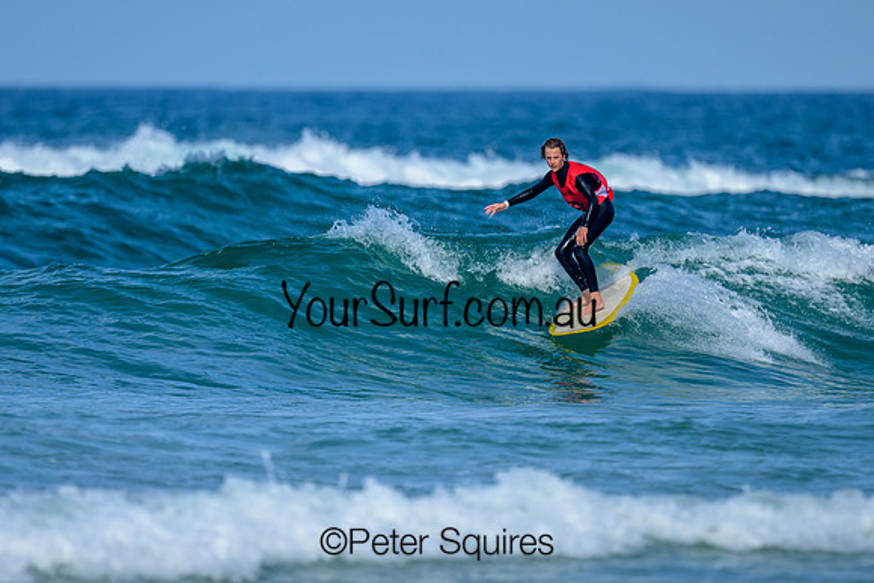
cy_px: 274
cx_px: 442
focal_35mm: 1100
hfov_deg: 1.9
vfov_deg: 1.3
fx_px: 26710
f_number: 6.3
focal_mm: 800
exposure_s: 1/2000
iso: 200
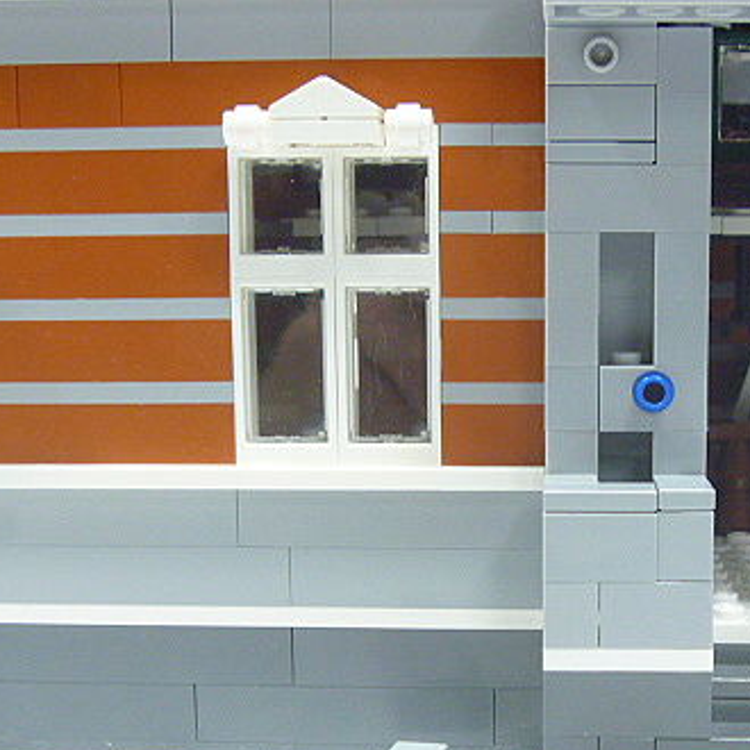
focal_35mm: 60
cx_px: 509
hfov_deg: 28.4
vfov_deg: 28.3
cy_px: 525
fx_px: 1471
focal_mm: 6.3
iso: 400
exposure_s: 1/10
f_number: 3.5
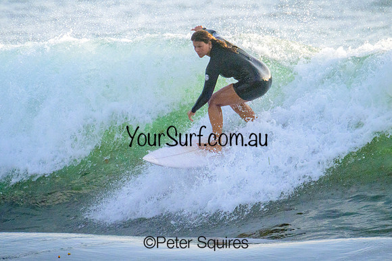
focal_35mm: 1096
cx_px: 221
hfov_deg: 1.9
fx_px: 11934
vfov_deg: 1.3
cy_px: 100
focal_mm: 800
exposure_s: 1/2000
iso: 2500
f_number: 13
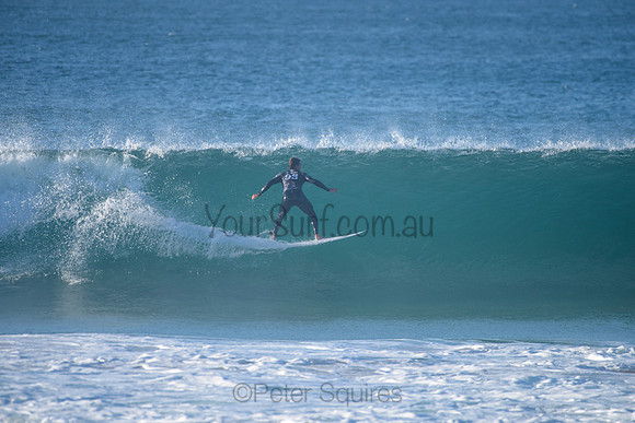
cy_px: 201
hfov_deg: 3.8
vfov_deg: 2.5
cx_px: 318
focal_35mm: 540
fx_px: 9521
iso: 450
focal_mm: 500
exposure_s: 1/2000
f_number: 5.6
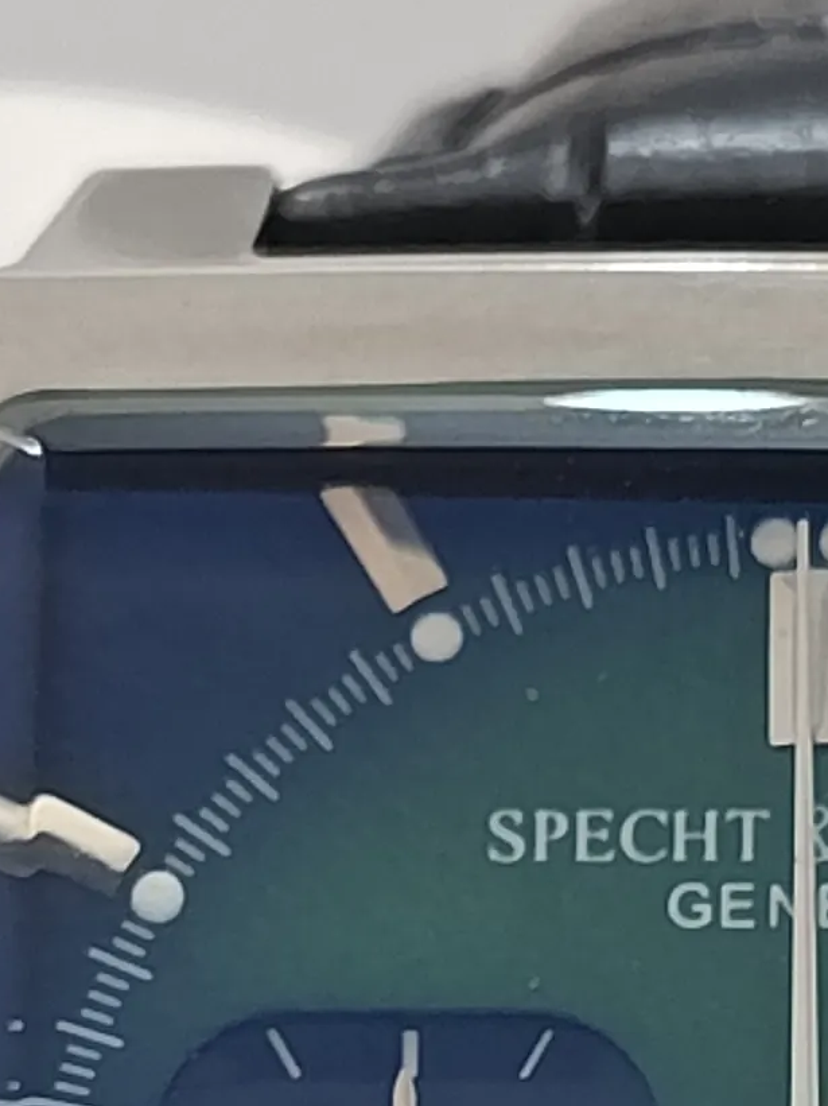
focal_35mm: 234
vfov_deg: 8.4
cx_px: 781
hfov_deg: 6.3
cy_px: 1400
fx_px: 7469
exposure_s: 1/100
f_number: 1.7
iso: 459
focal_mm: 5.24
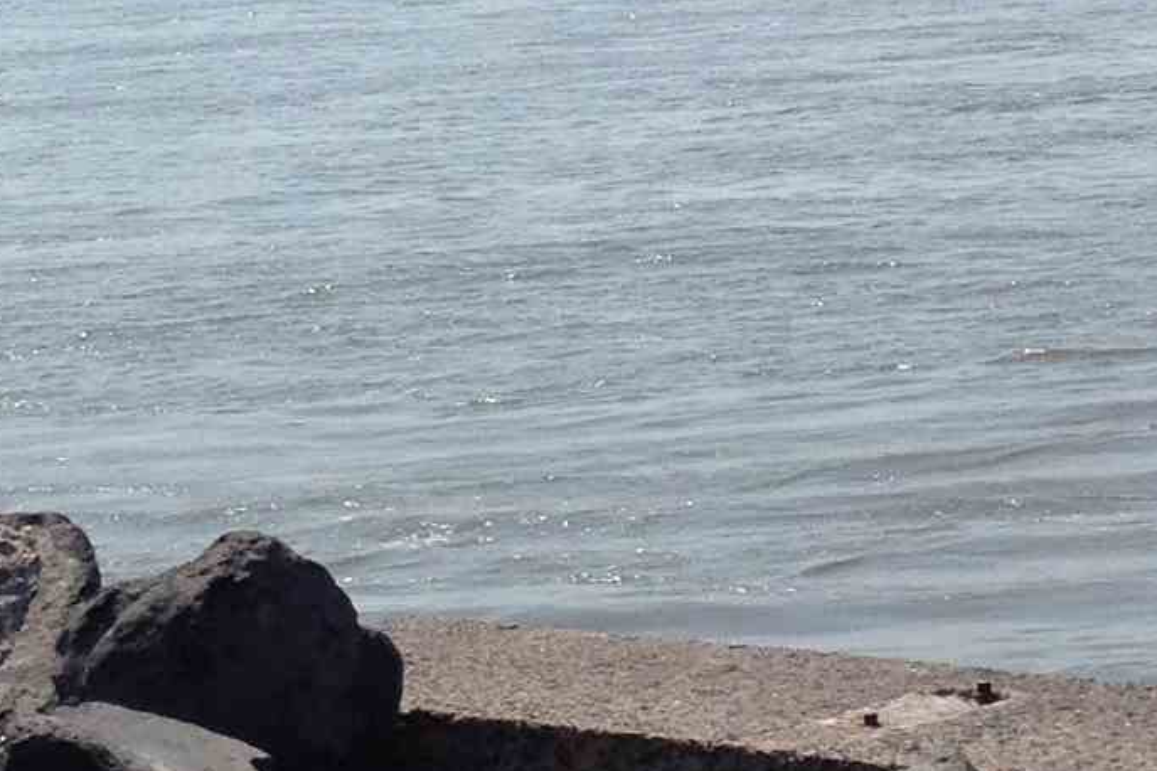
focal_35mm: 173
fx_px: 5560
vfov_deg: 7.9
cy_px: 39
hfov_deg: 11.8
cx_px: 163
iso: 50
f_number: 2.4
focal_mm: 4.28
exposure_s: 1/2404
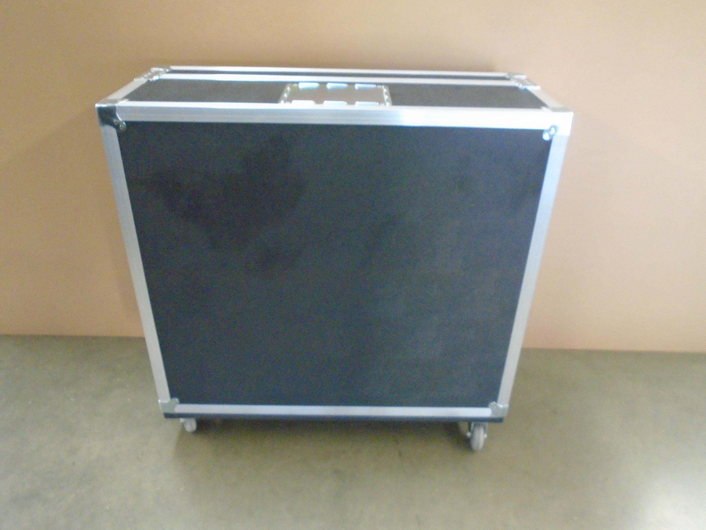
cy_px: 265
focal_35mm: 26
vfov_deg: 53.1
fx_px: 530
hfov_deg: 67.3
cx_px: 353
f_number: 3.2
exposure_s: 1/20
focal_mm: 4.6
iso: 800
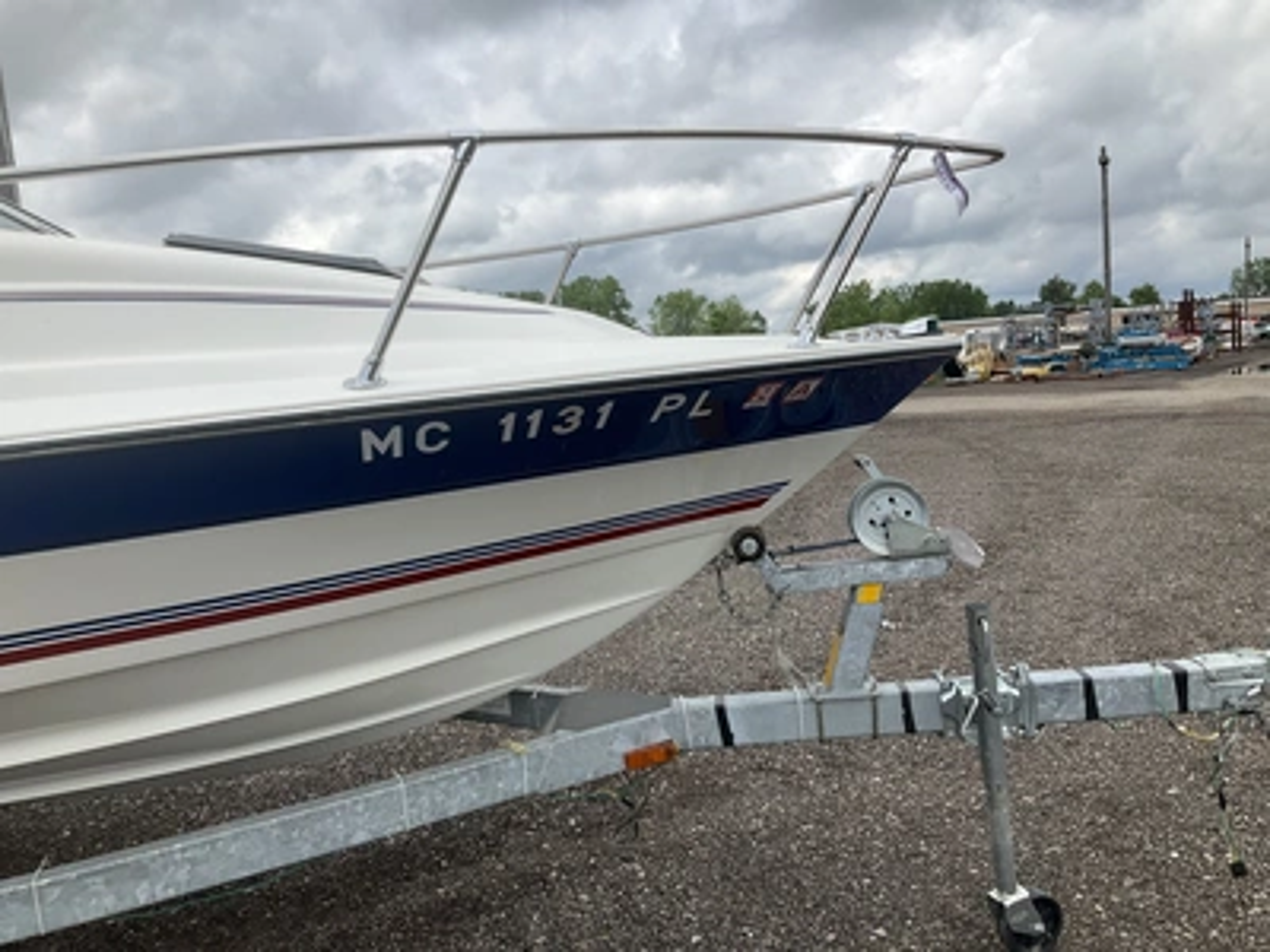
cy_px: 476
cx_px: 635
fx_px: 1064
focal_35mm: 29
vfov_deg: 48.2
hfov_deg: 61.7
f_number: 1.8
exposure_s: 1/2538
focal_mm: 3
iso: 25
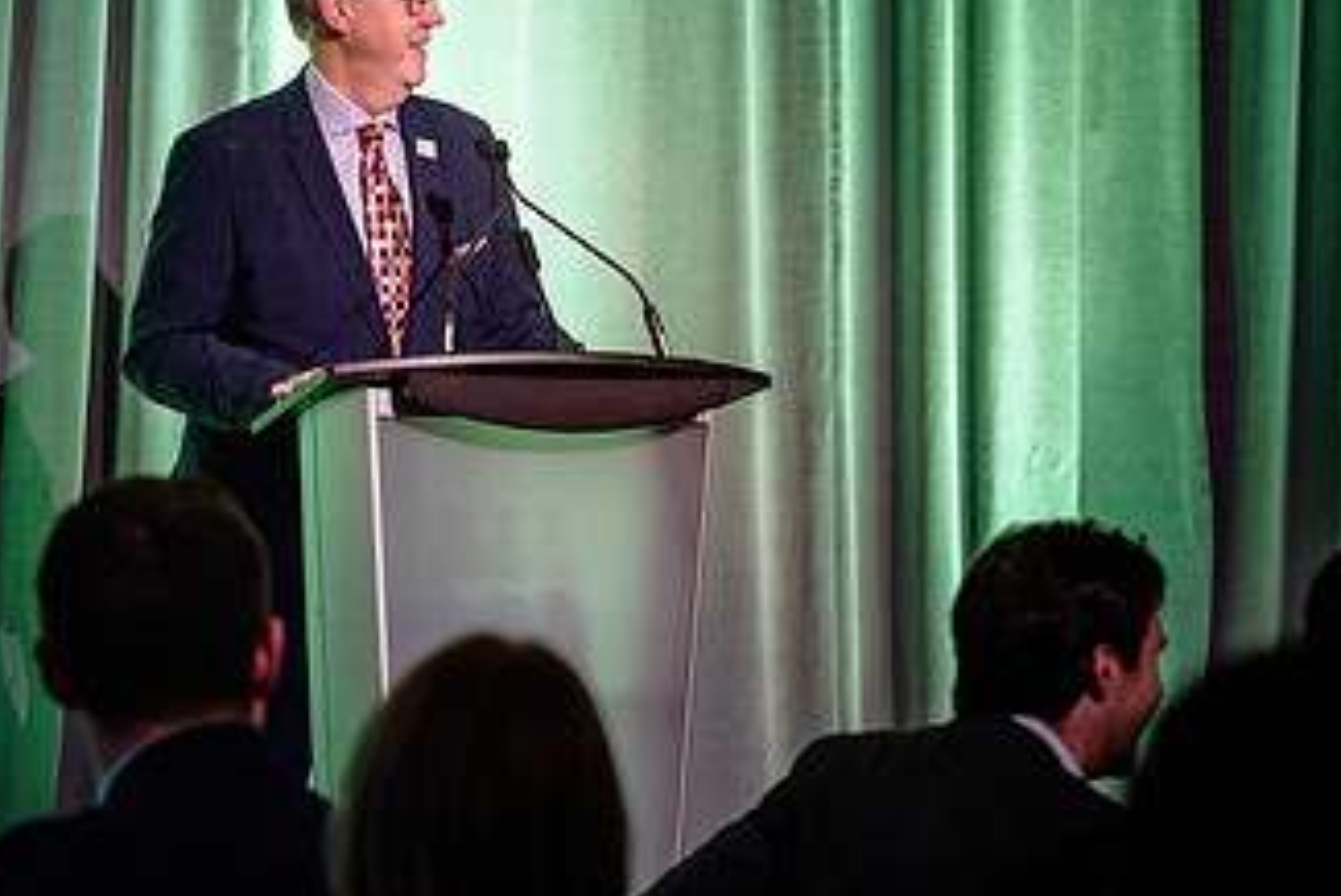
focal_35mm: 158
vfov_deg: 8.7
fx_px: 5888
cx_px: 875
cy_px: 401
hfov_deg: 13.0
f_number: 2.8
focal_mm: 72
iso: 1600
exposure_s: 1/250
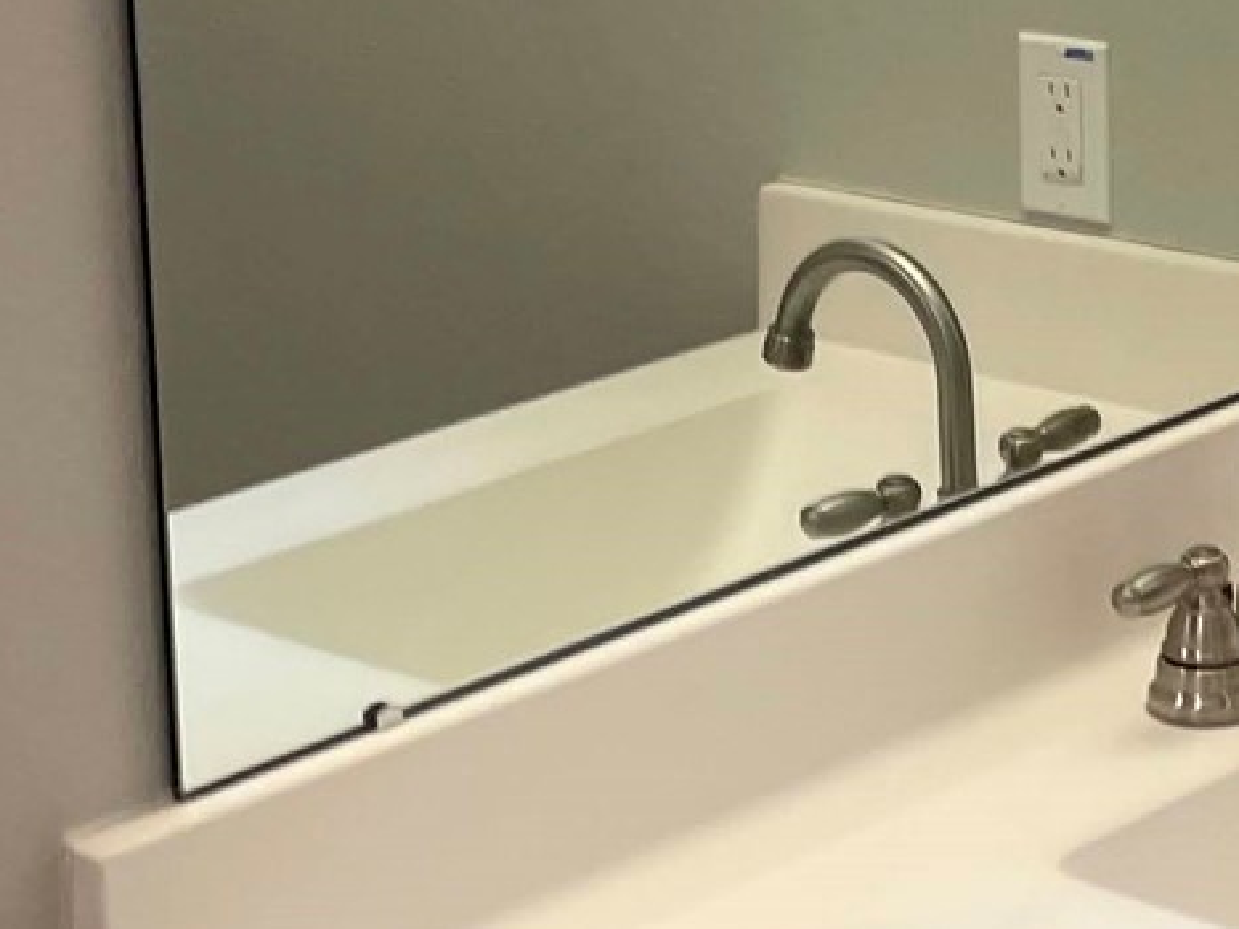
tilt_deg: -9.3
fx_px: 4079
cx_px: 844
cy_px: 159
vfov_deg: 12.9
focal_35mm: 114
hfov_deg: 17.2
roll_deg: +1.4
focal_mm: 4.2
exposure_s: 1/120
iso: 125
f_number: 1.6
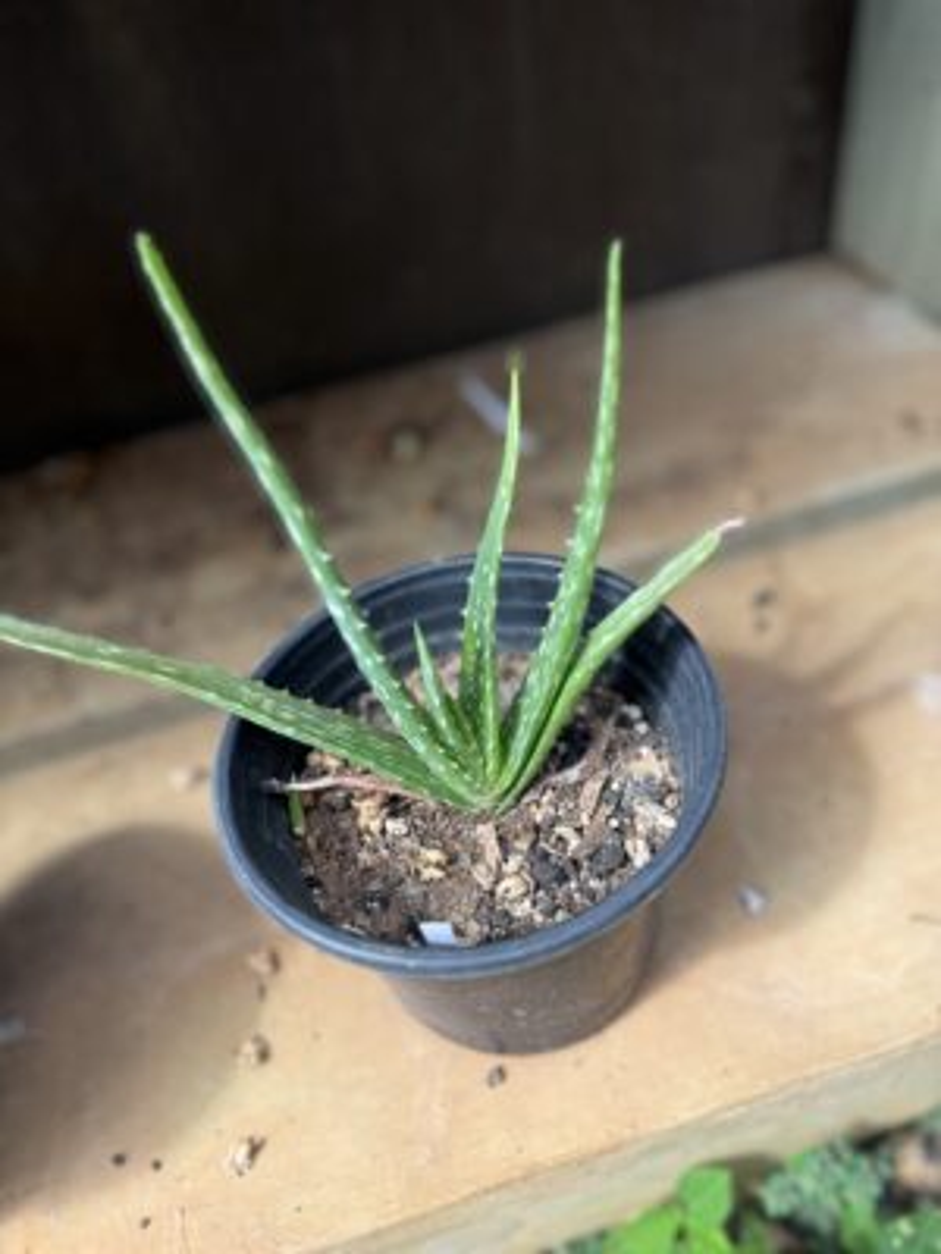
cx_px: 470
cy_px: 627
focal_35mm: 24
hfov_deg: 56.8
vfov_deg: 71.6
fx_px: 870
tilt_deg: -45.1
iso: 80
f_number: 1.78
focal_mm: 6.76
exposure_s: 1/351
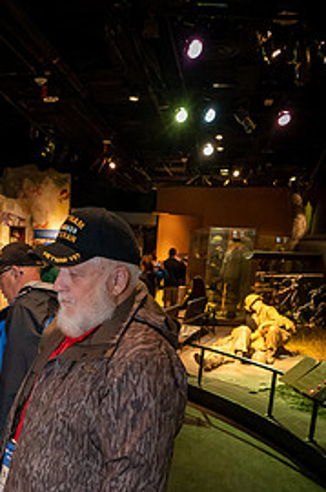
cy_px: 399
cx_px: 68
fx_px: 545
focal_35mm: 40
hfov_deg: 32.4
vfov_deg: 45.8
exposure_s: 1/50
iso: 12800
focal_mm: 24
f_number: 5.6
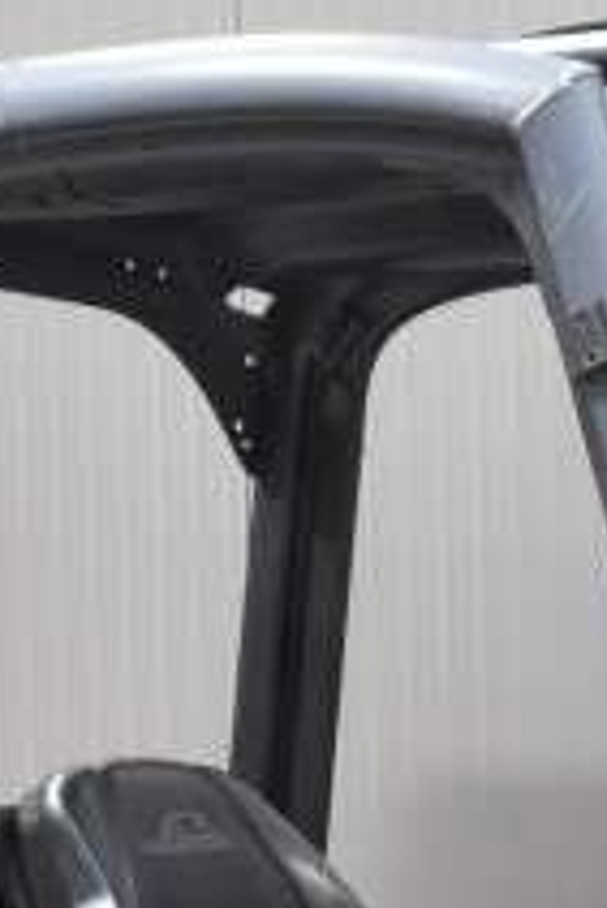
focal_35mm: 196
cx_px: 831
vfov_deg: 10.3
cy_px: 1188
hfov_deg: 6.9
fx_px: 4945
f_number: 5
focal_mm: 23
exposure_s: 1/20
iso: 1600
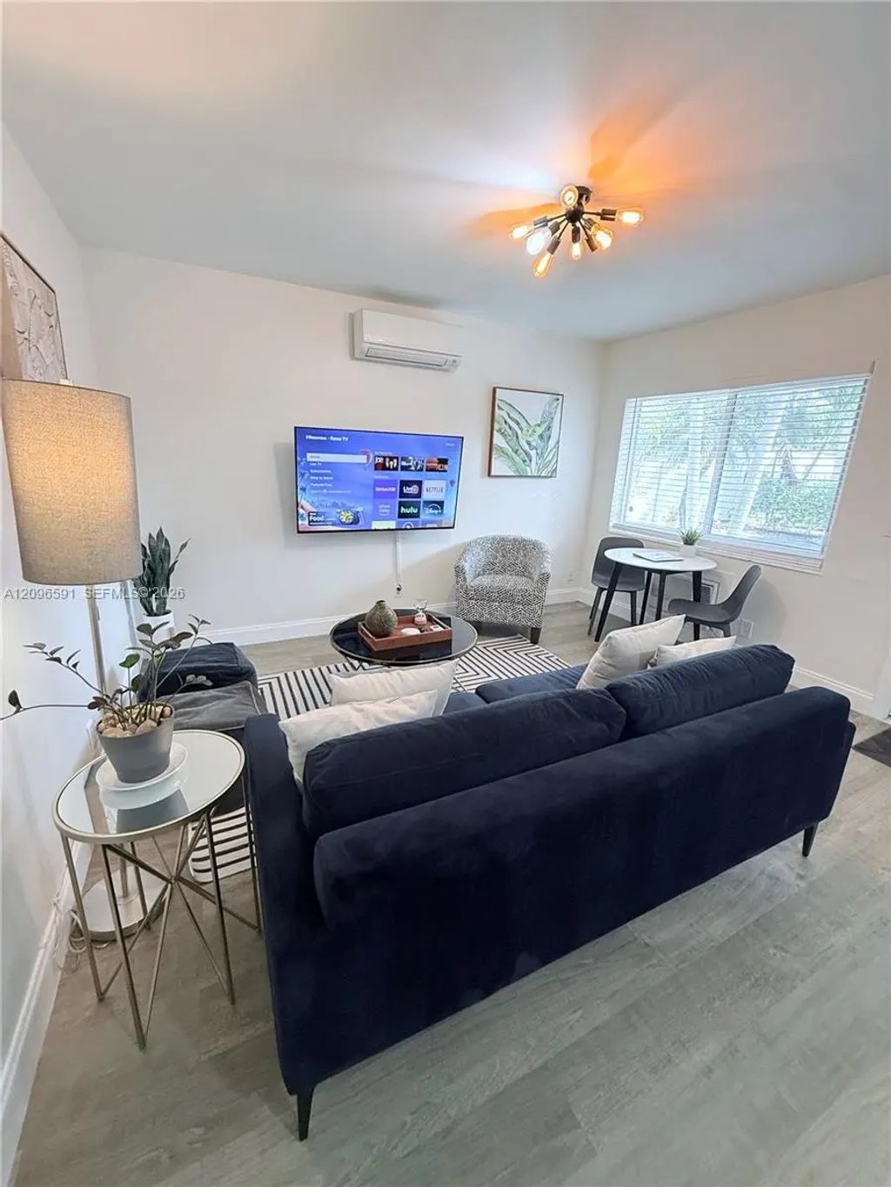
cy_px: 594
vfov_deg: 102.1
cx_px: 446
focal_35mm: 14
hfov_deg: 85.7
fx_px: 480
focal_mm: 2.22
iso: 200
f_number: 2.2
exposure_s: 1/60
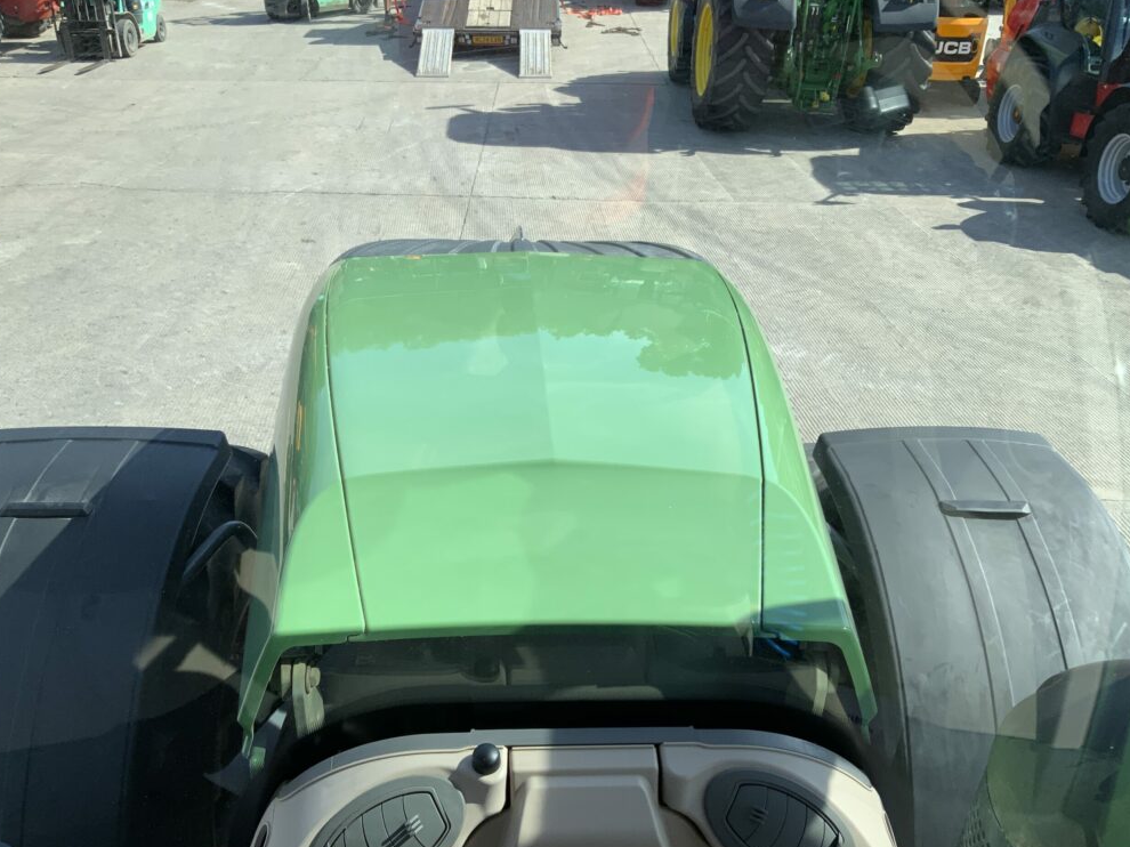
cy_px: 435
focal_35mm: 30
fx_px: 979
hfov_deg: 60.0
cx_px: 549
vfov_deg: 46.8
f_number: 1.8
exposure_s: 1/842
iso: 16
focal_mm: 3
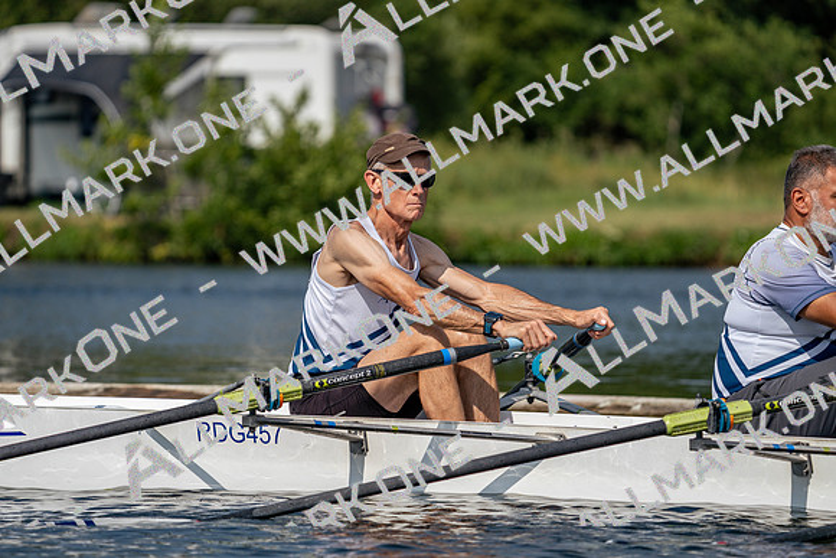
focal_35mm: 318
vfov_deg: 4.3
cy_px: 279
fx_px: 7386
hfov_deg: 6.5
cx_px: 418
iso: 125
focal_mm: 318
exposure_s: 1/1600
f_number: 6.3
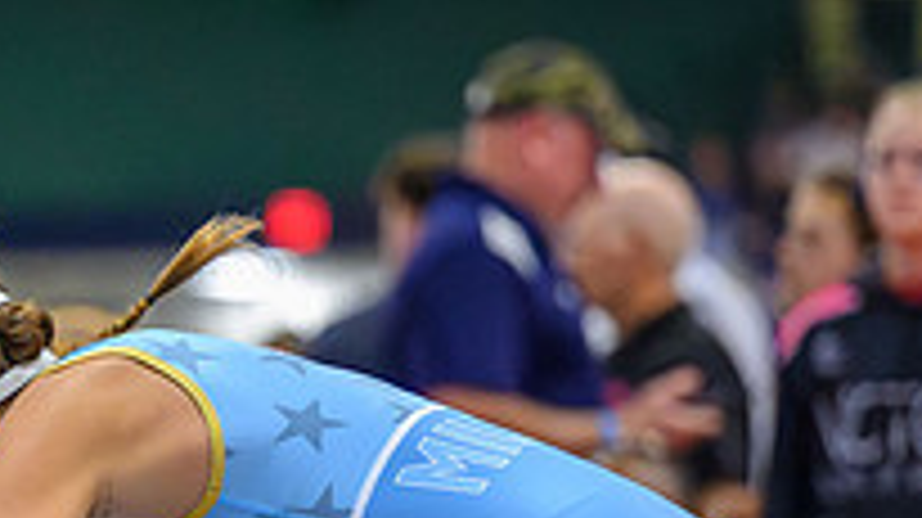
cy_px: 727
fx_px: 10090
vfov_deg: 2.9
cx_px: -319
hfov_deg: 5.2
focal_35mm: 413
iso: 20000
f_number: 2.8
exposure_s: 1/800
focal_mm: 120
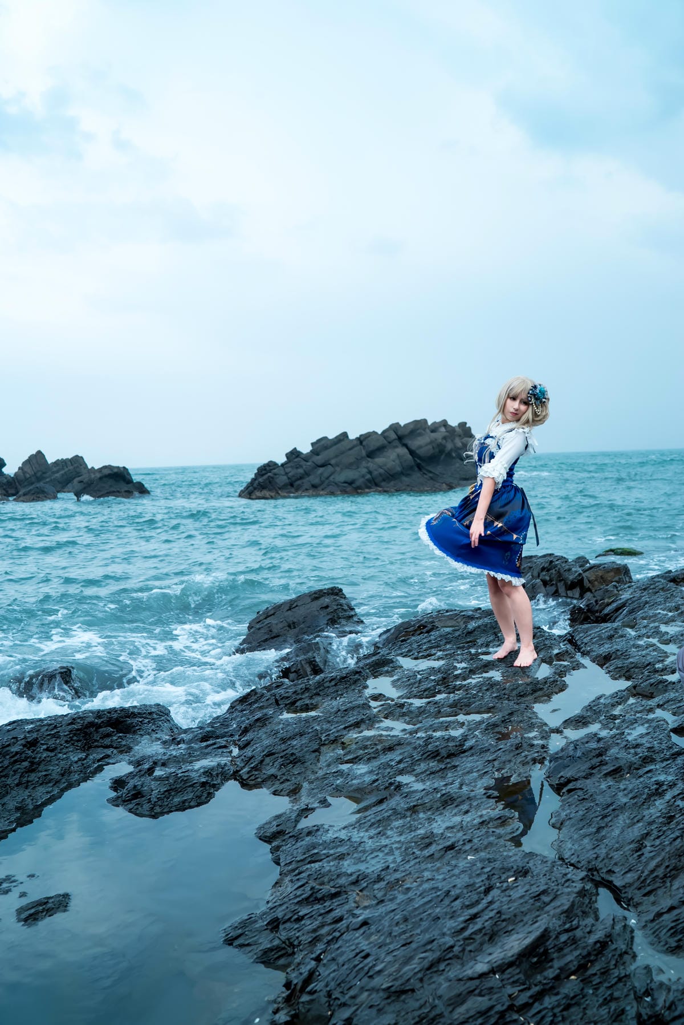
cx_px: 342
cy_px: 512
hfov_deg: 37.9
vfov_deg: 54.4
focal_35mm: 35
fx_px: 996
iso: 100
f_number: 4.5
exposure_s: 1/250
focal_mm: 35
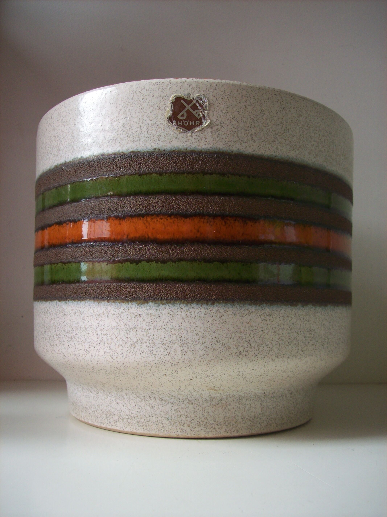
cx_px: 194
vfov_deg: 51.4
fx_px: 537
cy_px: 258
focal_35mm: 36
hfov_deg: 39.6
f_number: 2.7
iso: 80
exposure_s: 1/78.1
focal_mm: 6
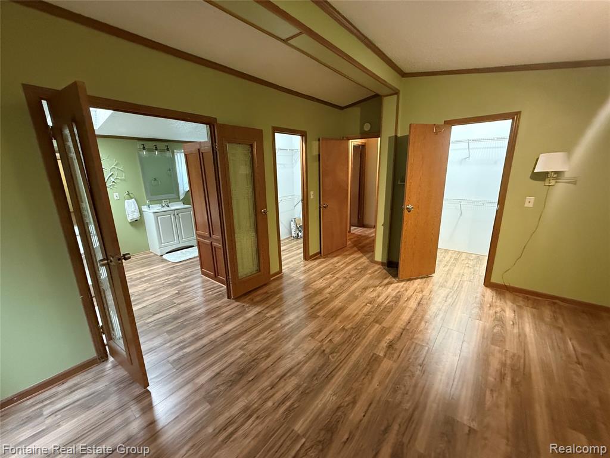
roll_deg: +1.4
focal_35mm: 14
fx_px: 247
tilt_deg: -11.6
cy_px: 229
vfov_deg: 85.7
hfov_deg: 102.1
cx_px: 305
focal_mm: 2.22
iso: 640
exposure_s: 1/60
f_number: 2.2
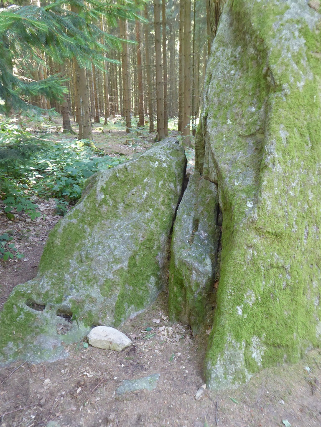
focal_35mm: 29
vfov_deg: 61.7
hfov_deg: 48.2
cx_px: 160
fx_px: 359
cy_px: 214
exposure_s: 1/15
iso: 400
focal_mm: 5
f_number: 3.5
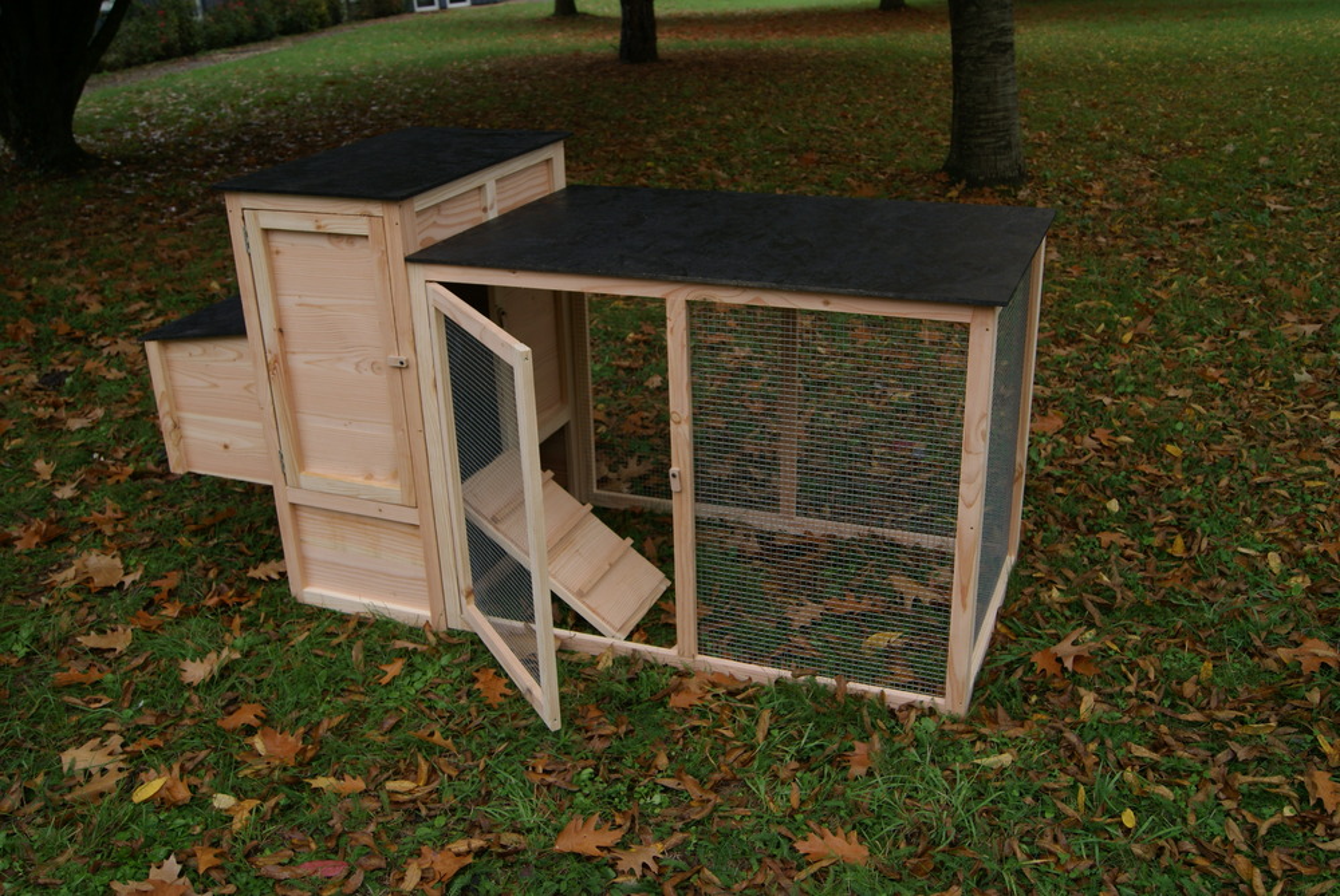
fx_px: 1230
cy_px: 448
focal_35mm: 33
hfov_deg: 57.2
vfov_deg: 40.1
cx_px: 670
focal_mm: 22
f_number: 4.5
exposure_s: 1/125
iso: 100
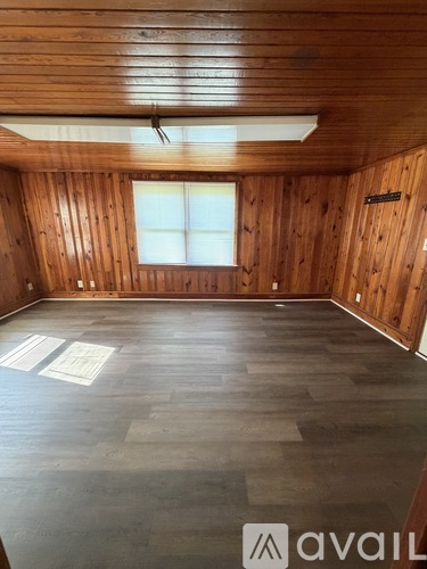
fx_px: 230
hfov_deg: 85.7
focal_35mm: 14
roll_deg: +1.1
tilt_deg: -14.7
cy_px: 284
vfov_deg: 102.1
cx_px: 214
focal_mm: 2.22
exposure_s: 1/60
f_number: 2.2
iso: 400
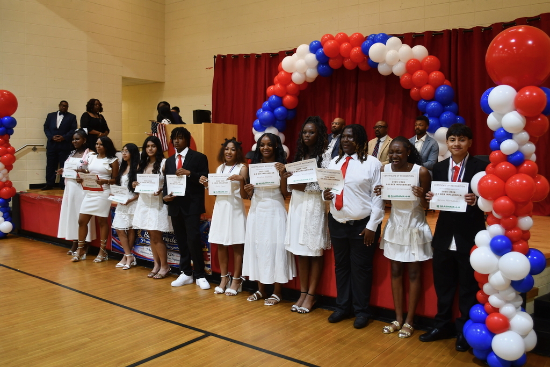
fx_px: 504
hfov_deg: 57.2
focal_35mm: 33
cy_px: 184
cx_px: 275
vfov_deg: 40.0
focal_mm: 22
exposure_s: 1/125
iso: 900
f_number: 4
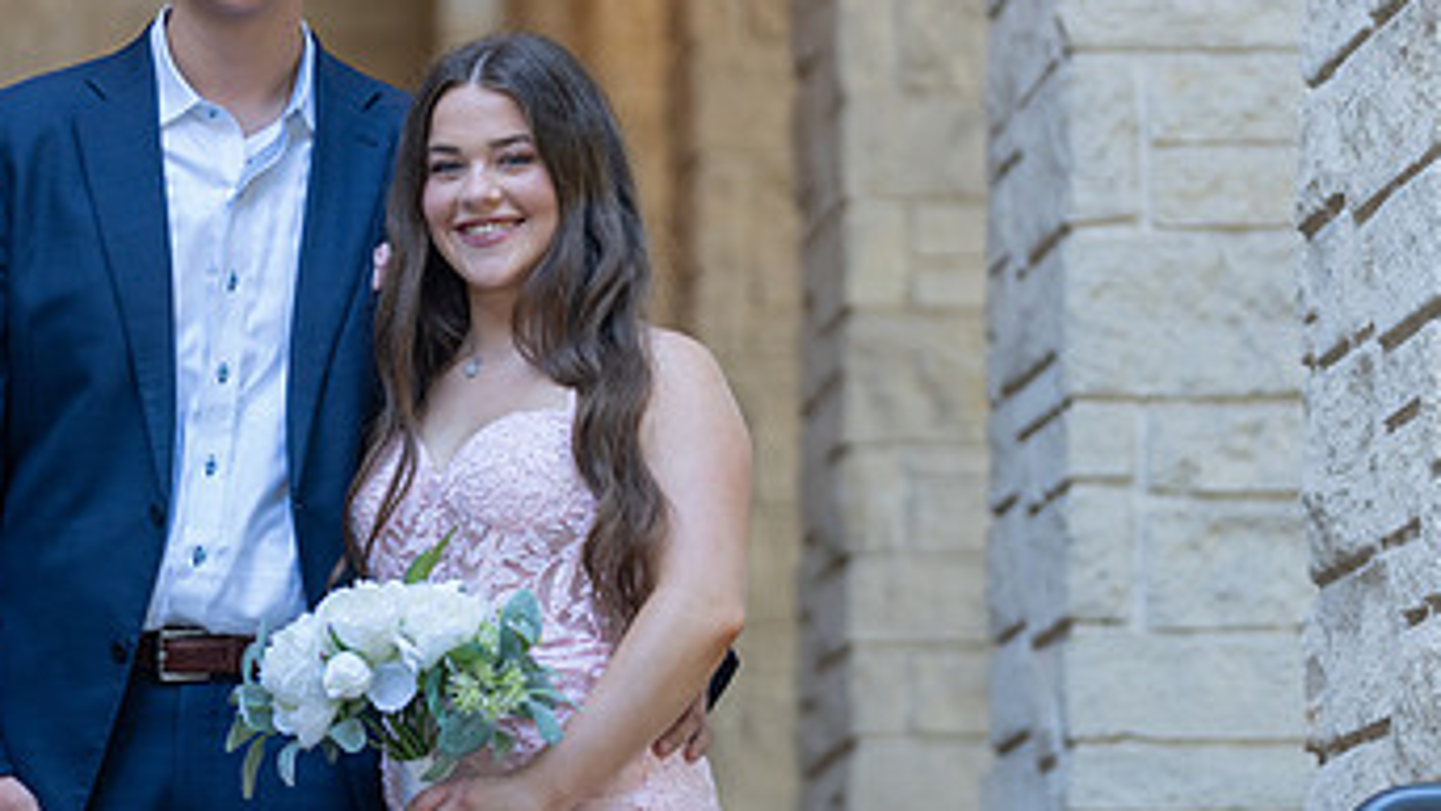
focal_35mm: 242
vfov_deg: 5.0
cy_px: 311
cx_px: 237
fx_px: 9247
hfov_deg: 8.9
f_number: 2.8
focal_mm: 118
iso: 1000
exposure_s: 1/320
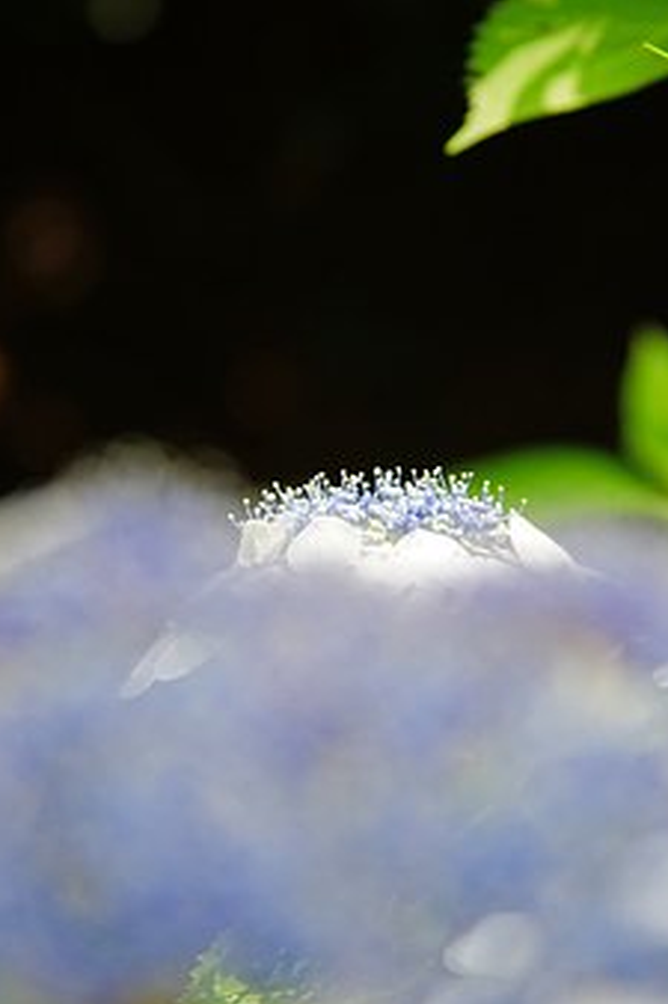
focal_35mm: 185
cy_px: 503
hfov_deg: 7.4
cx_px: 368
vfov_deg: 11.1
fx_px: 5154
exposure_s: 1/500
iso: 800
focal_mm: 122
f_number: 5.6
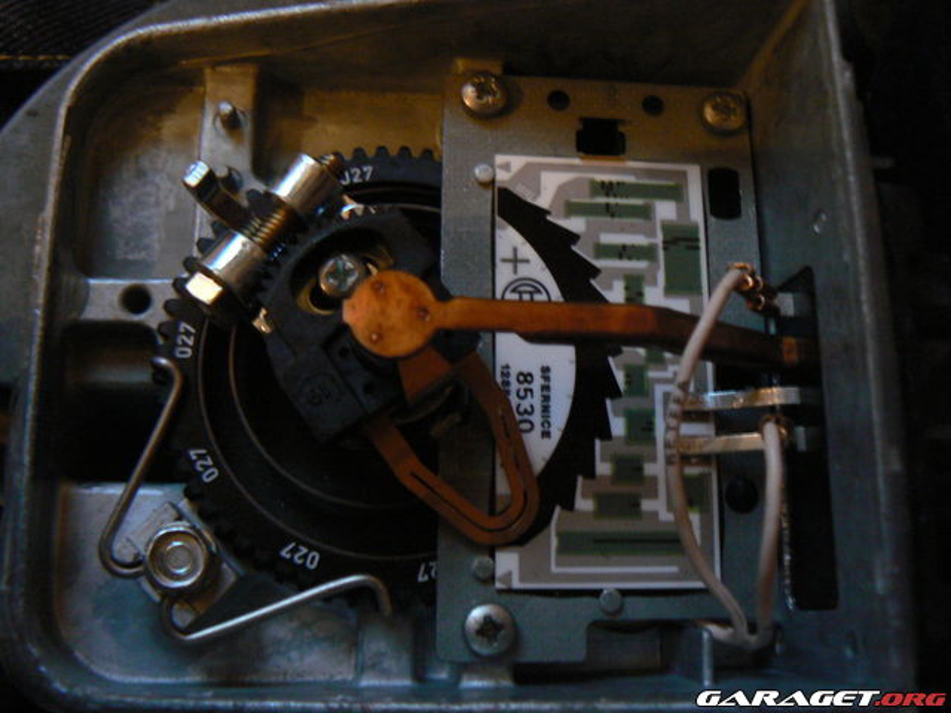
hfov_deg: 51.4
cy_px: 356
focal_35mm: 36
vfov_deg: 39.7
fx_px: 989
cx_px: 476
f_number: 2.8
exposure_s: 1/4
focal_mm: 6
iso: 200
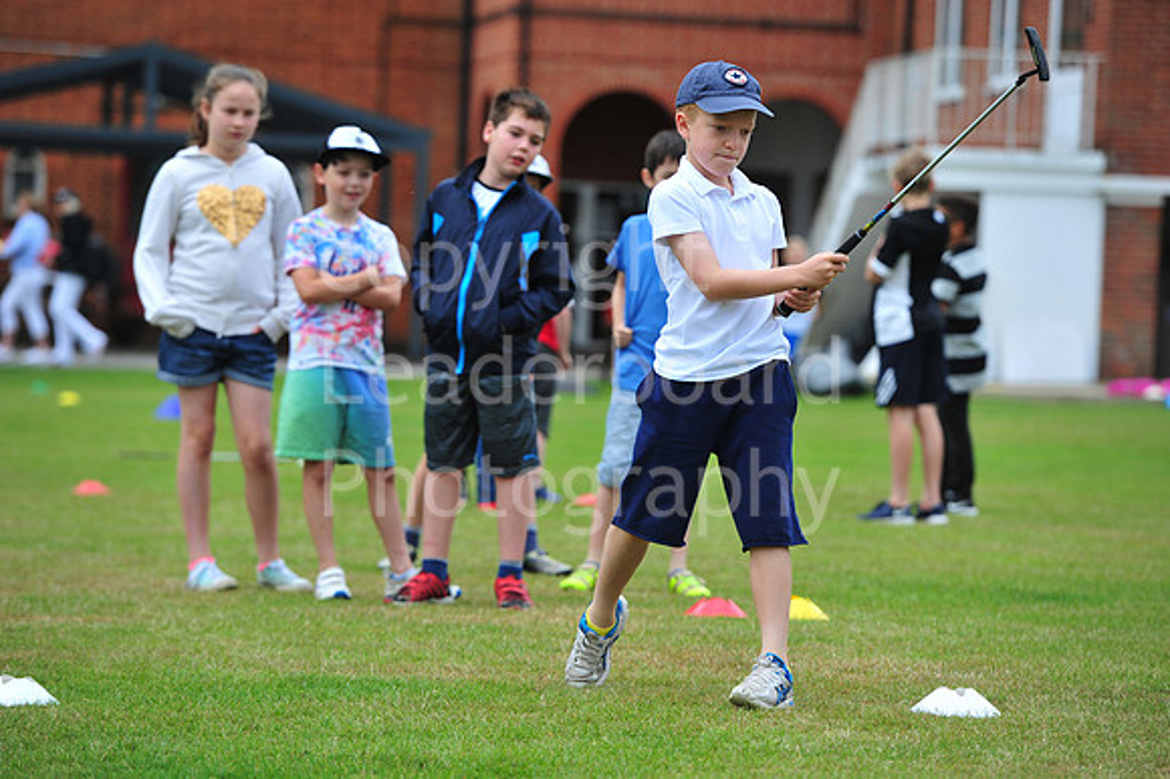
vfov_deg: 8.6
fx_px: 5197
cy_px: 390
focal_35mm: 160
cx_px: 585
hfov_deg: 12.8
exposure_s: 1/1000
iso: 400
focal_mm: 160
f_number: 4.5
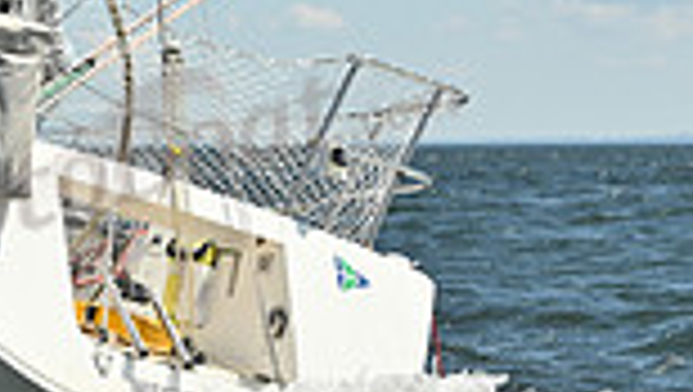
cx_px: -405
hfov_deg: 7.6
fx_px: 5077
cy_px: -7
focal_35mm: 276
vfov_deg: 4.4
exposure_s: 1/1250
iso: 250
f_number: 8
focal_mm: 70
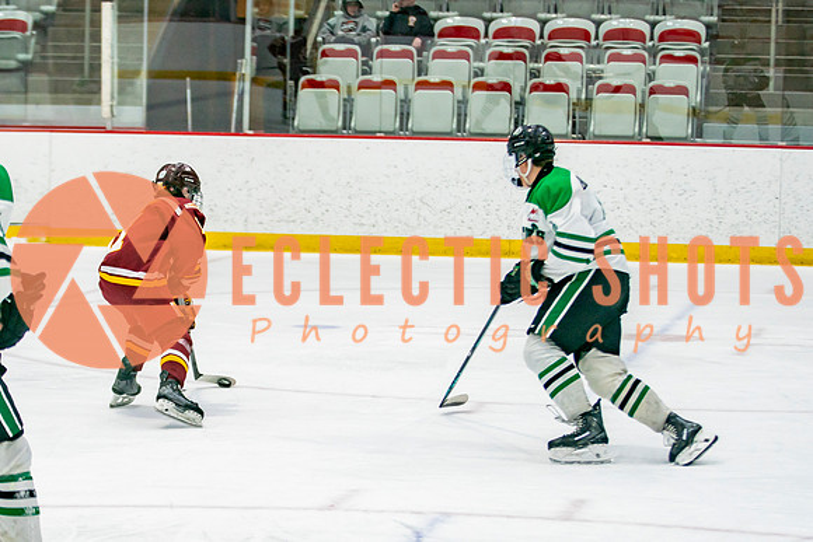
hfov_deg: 13.8
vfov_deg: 9.2
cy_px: 361
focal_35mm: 149
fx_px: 3363
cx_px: 259
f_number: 2.8
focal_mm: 80
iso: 500
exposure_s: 1/640
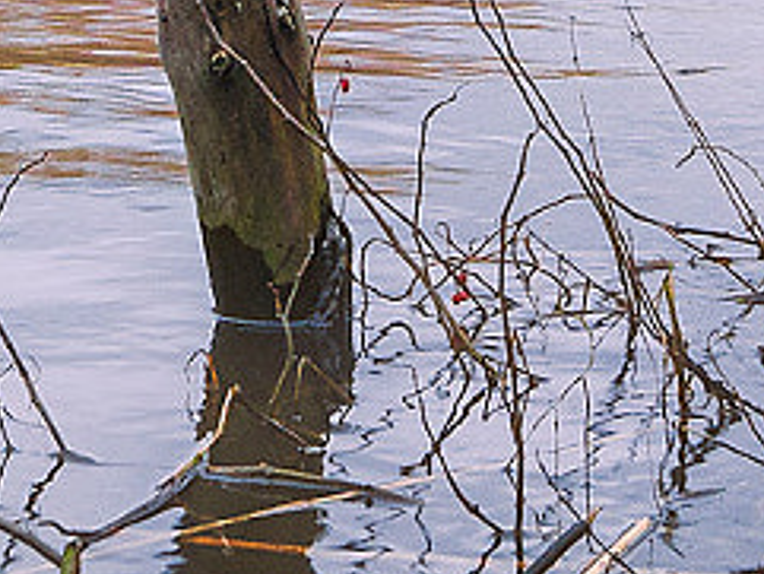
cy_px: -400
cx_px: 450
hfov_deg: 19.2
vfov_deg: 13.3
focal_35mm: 102
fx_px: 2252
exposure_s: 1/30
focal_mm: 16
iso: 500
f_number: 7.1
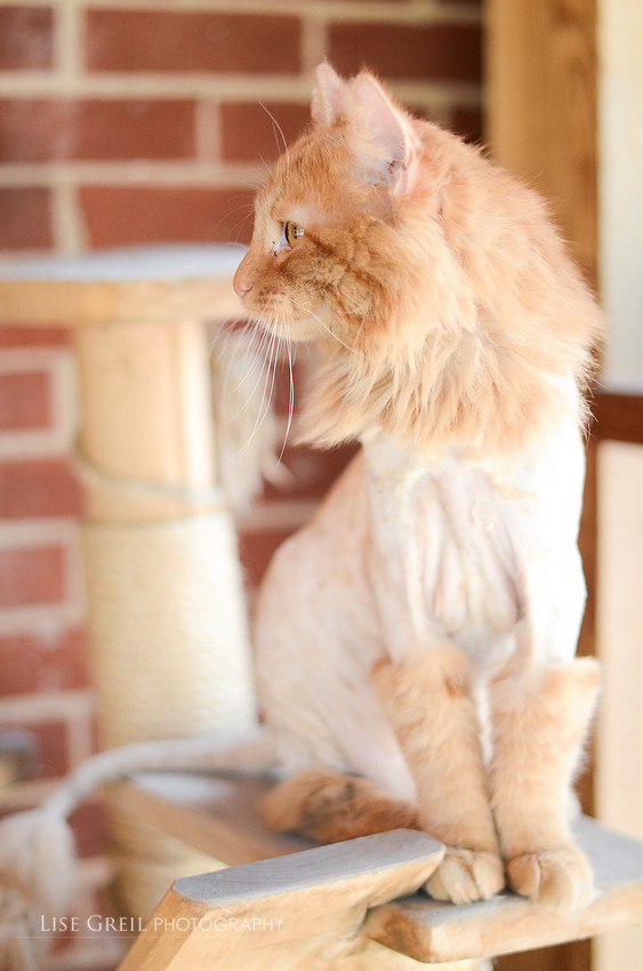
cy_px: 486
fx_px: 2018
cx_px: 322
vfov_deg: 27.0
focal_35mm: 75
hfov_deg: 18.1
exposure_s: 1/800
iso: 500
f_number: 1.8
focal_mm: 50
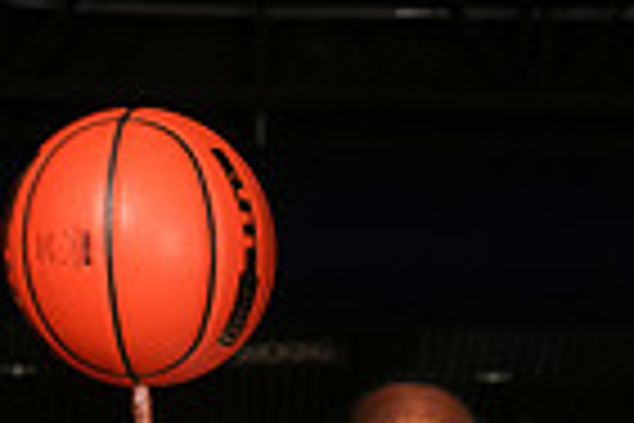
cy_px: 954
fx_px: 3927
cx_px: 459
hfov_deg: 9.2
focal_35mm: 223
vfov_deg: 5.9
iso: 250
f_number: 6.3
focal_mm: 70
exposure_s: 1/200
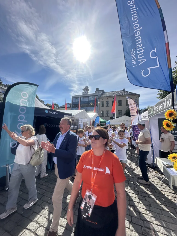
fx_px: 95
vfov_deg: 102.1
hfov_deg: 85.7
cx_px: 88
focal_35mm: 14
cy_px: 118
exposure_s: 1/2353
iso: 50
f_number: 2.2
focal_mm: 2.22
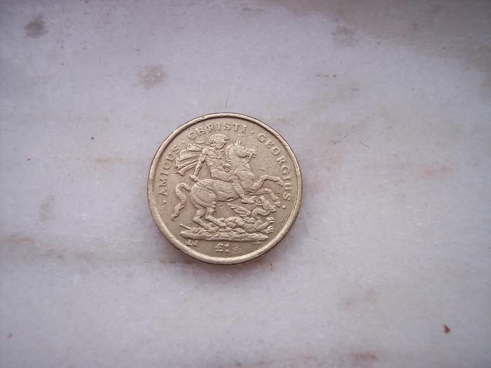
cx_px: 246
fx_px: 539
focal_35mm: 38
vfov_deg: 37.7
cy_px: 184
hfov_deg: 49.0
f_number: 2.8
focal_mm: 8
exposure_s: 1/500
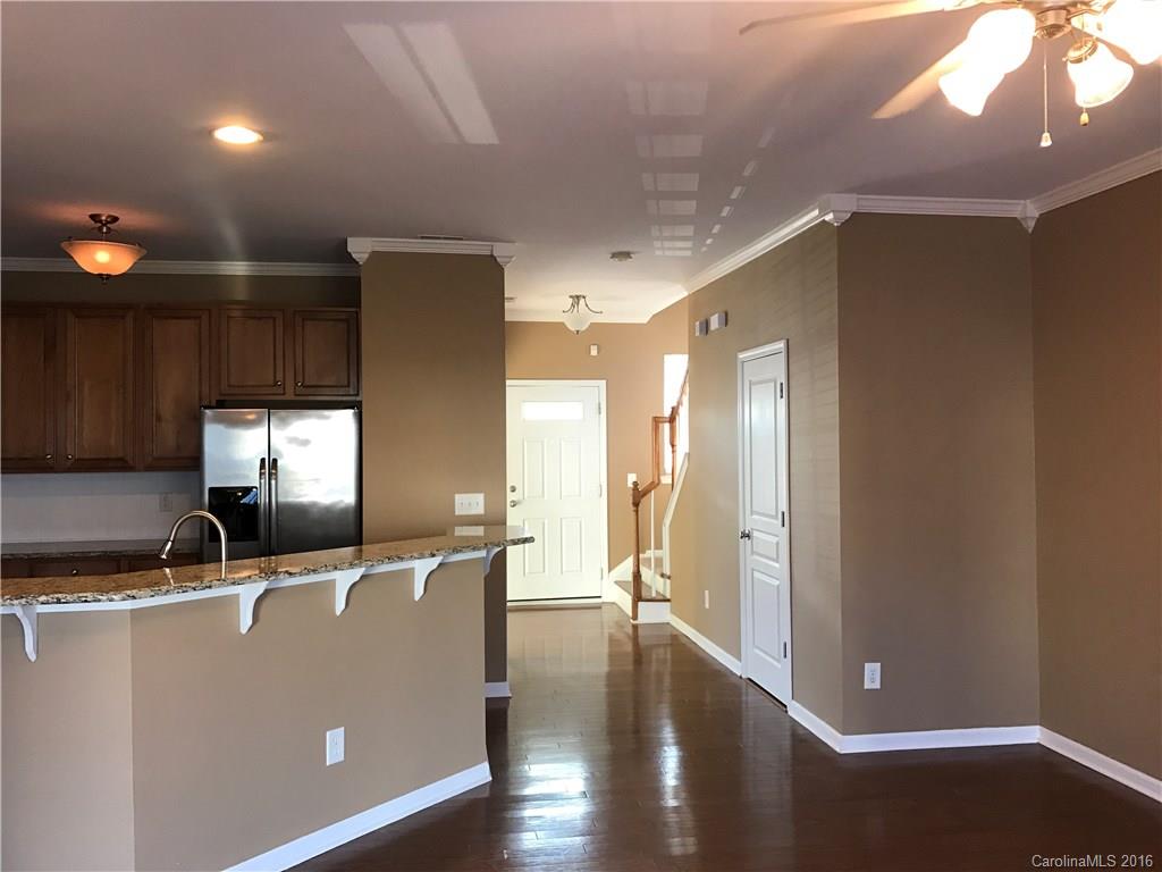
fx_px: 940
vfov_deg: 49.7
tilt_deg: +0.8
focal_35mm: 28
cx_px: 581
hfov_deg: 63.4
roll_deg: +1.0
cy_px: 436
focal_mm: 3.99
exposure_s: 1/30
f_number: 1.8
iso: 32
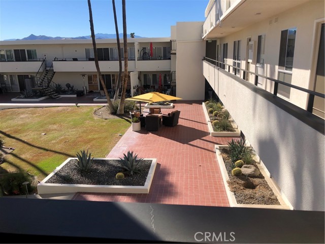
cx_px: 162
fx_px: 263
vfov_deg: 49.7
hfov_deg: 63.4
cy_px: 122
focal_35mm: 28
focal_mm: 3.99
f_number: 1.8
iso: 20
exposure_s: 1/2183
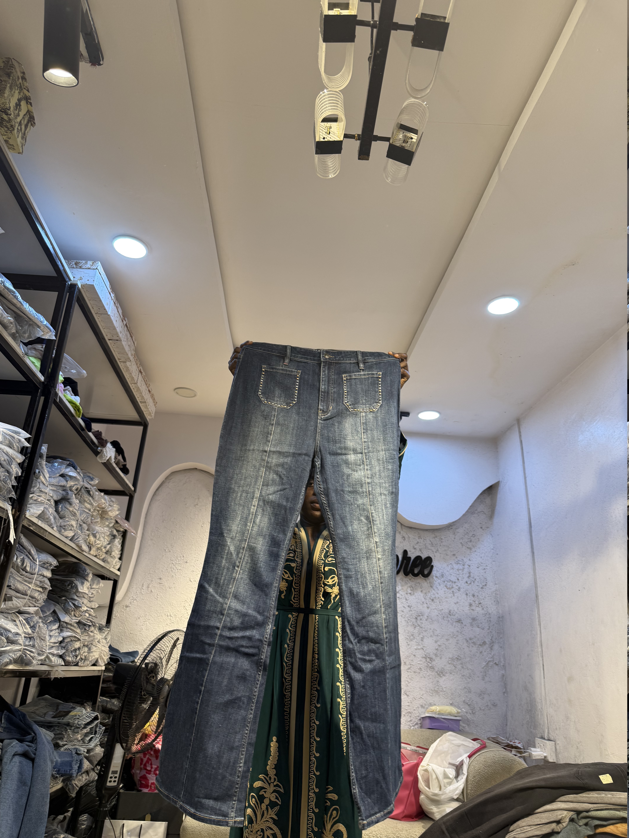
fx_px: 581
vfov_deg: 71.6
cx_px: 314
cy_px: 419
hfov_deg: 56.8
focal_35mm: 24
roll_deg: -3.3
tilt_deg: +23.0
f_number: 1.78
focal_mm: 6.76
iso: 64
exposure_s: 1/100
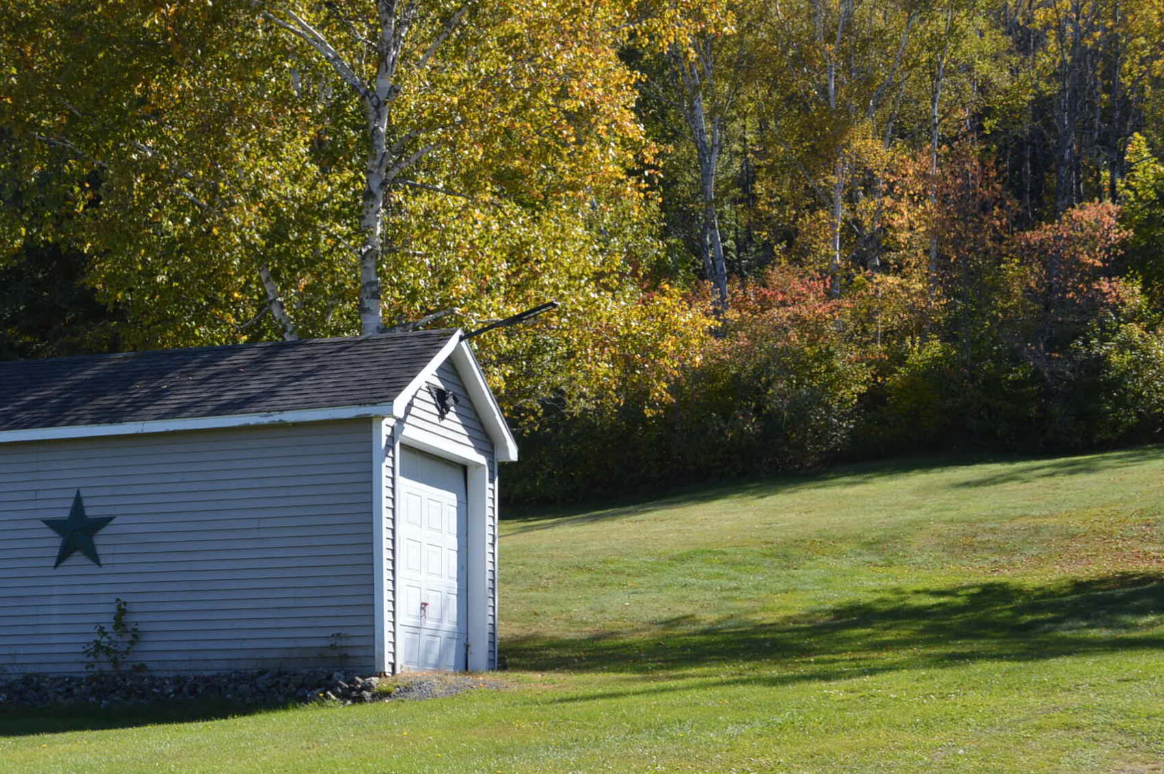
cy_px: 568
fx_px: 2390
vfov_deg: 18.3
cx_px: 160
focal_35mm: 74
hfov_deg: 26.6
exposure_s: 1/160
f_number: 6.3
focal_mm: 28
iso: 100
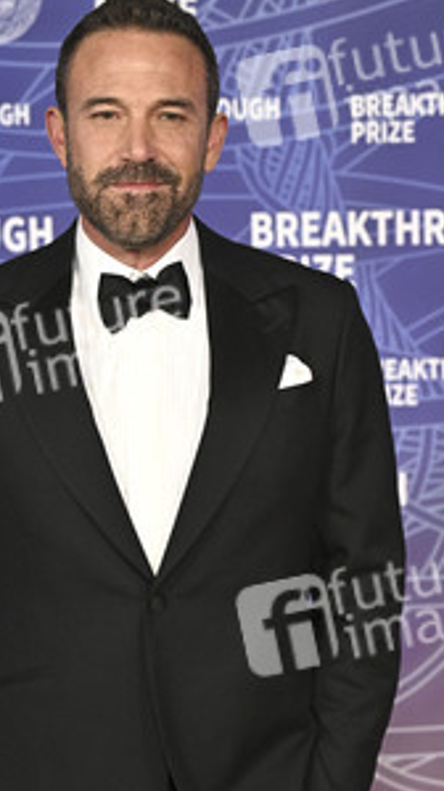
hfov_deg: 12.3
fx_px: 2053
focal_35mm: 98
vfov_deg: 21.8
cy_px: 481
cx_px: 132
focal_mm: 70
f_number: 4
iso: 2000
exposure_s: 1/320
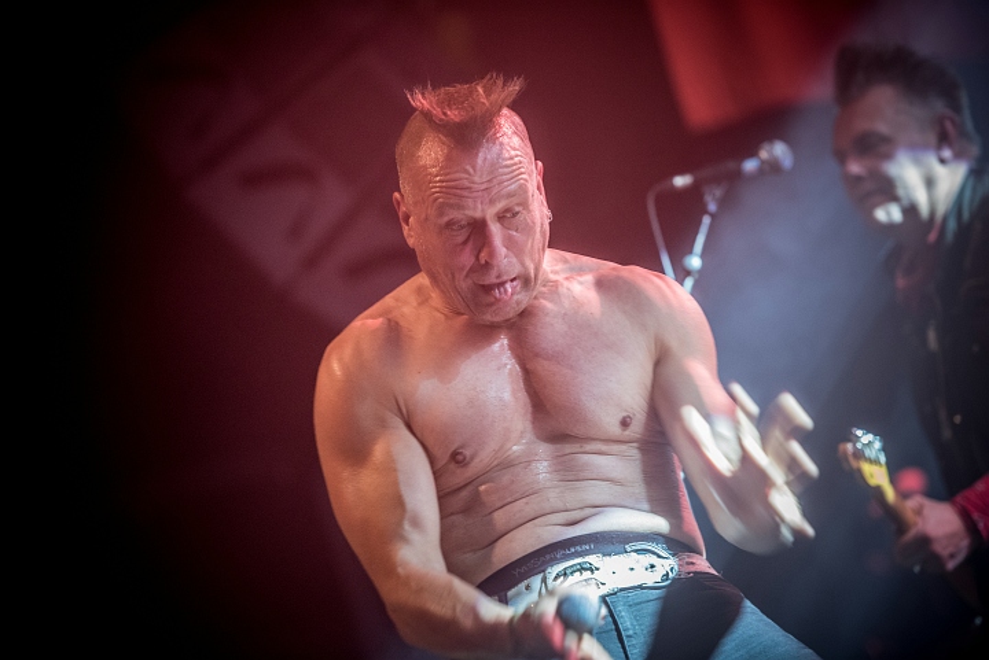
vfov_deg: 8.9
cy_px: 330
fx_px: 4261
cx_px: 494
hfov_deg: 13.2
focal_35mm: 155
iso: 2500
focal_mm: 155
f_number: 2.8
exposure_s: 1/80
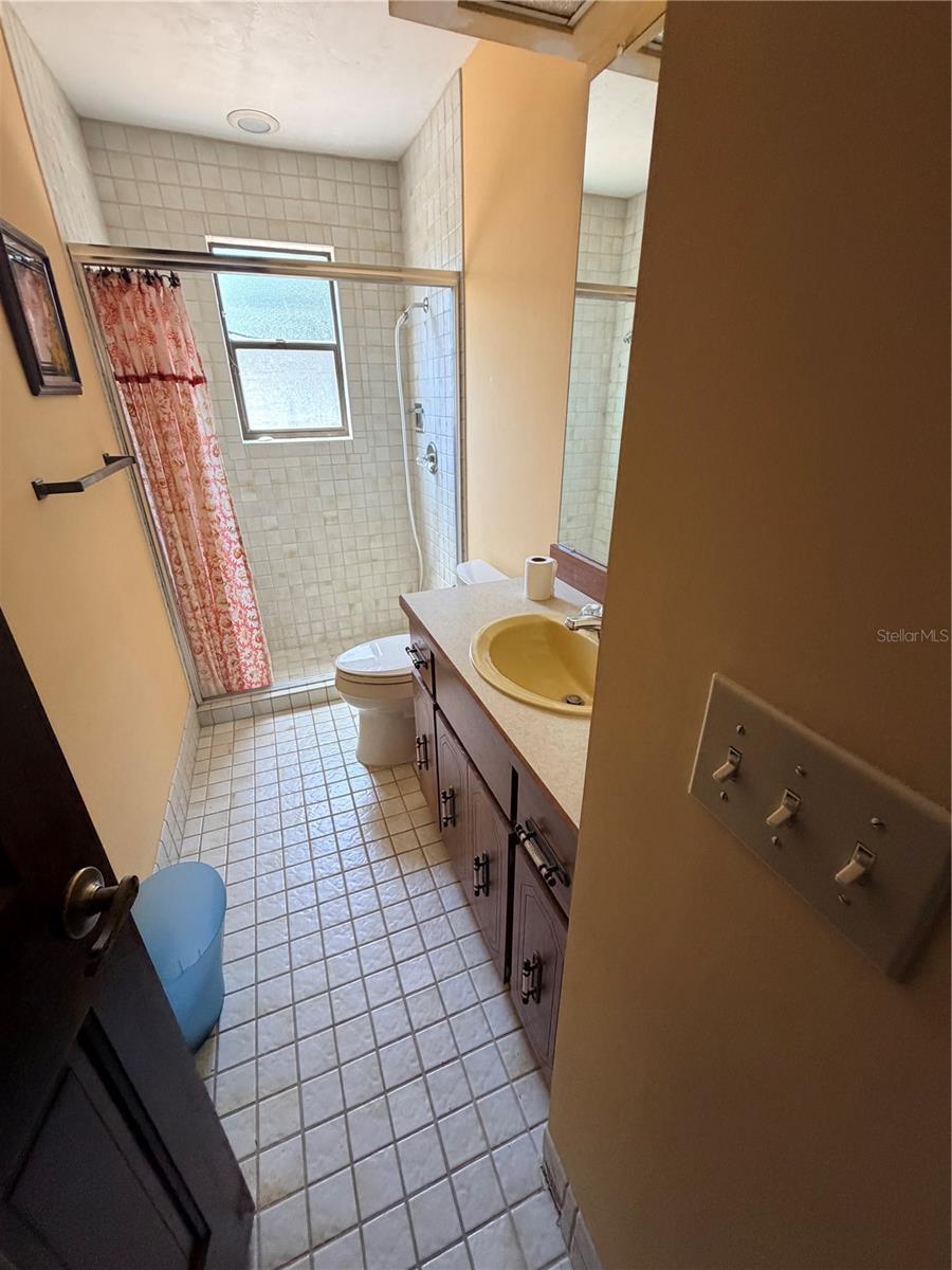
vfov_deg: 102.1
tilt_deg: -22.6
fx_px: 513
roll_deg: -0.5
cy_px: 635
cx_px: 476
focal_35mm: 14
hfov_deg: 85.7
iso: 320
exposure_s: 1/96
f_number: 2.2
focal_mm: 2.22
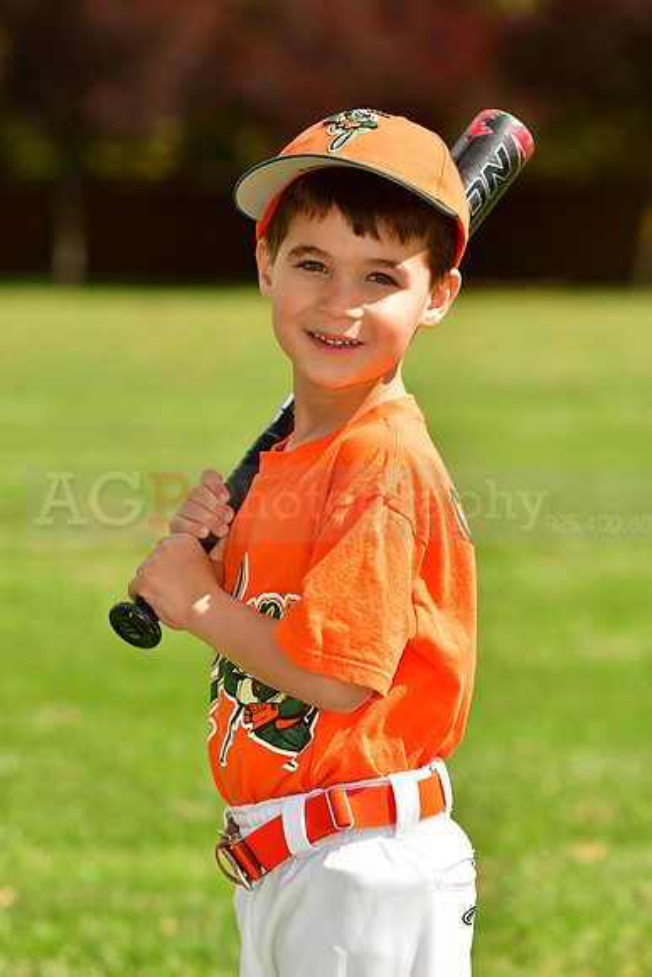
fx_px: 6108
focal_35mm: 225
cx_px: 326
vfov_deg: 9.1
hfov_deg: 6.1
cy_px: 488
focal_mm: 150
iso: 200
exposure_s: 1/1000
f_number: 5
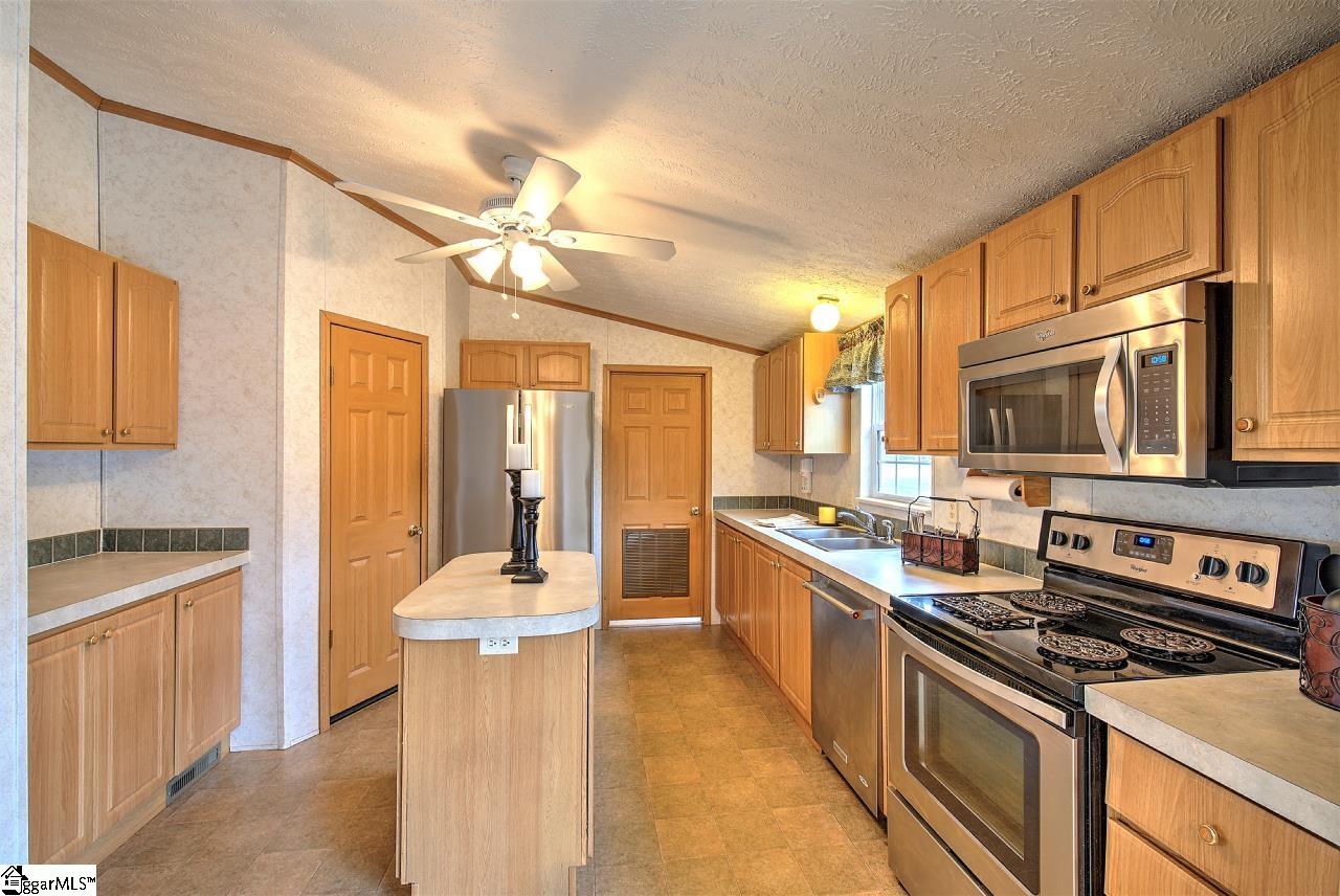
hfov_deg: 100.3
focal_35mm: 15
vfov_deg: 77.4
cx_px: 670
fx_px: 559
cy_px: 448
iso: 400
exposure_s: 1/4
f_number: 11
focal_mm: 15
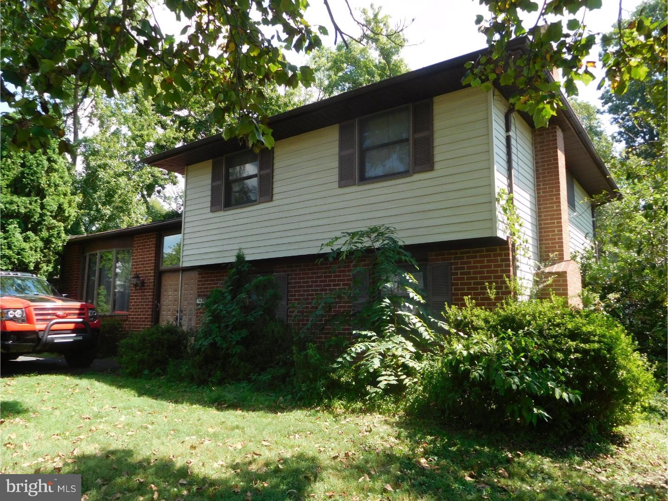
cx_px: 334
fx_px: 482
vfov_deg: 54.9
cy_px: 250
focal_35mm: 25
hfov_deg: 69.4
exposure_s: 1/320
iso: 125
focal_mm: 4.5
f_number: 3.4
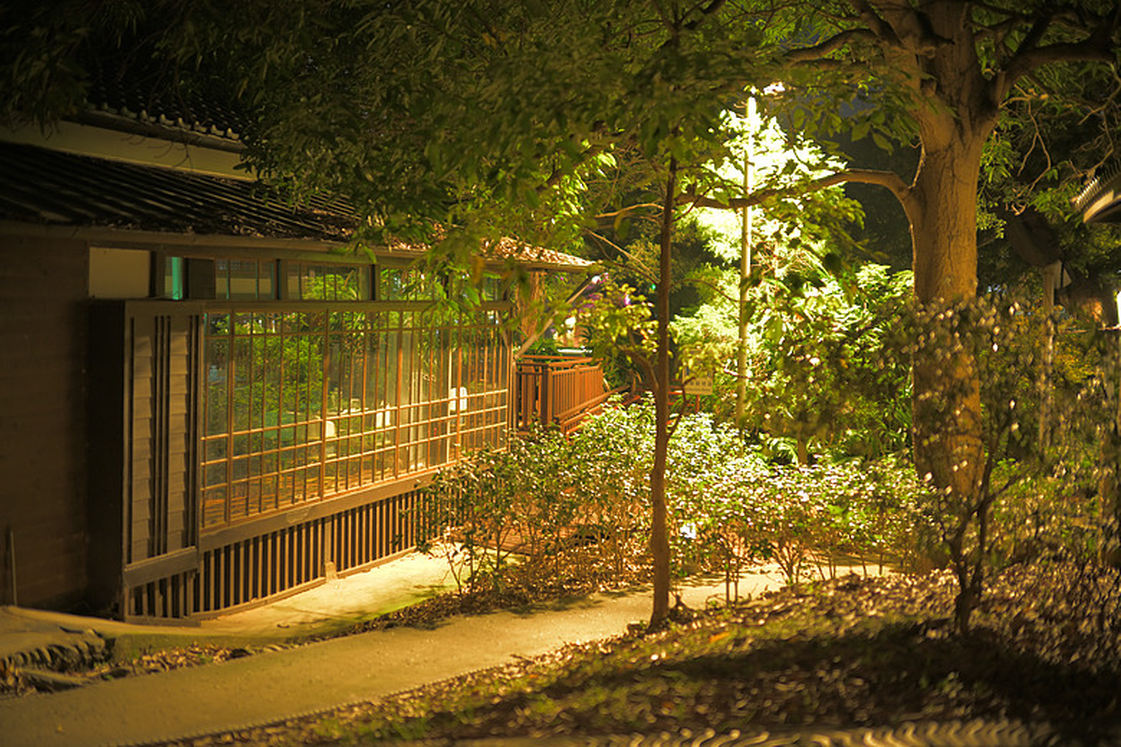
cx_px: 560
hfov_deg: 43.6
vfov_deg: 29.9
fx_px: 1401
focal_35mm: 45
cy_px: 374
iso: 400
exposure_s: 1/8
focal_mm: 45
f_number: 0.95
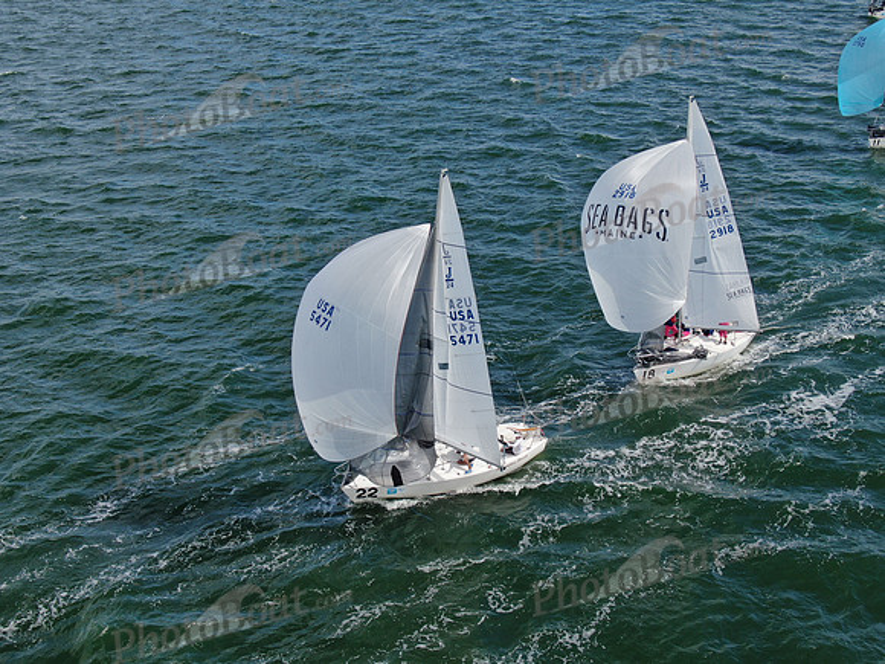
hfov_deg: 39.7
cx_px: 442
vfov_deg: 30.3
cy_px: 332
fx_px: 1227
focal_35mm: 48
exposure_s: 1/640
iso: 100
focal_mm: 8.6
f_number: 3.8
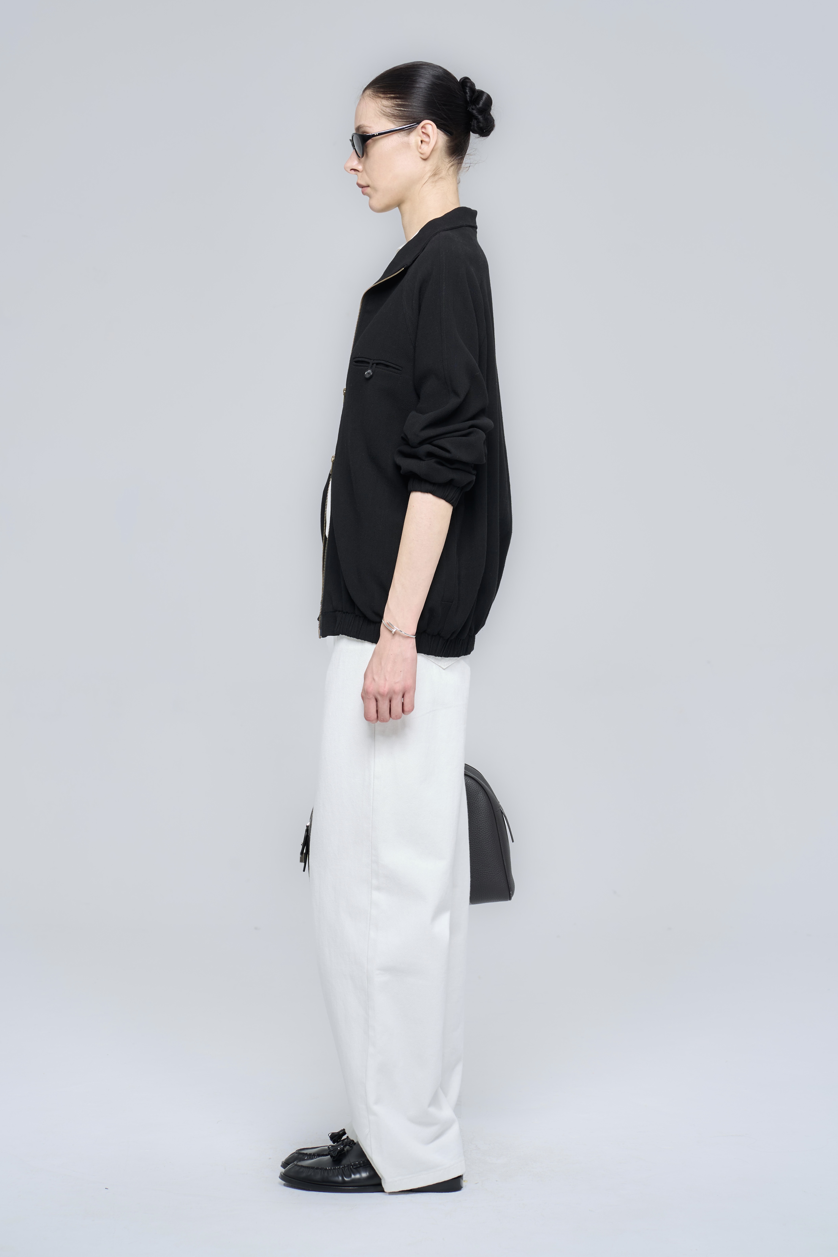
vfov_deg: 23.9
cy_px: 628
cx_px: 419
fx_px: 2968
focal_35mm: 85
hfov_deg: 16.1
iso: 200
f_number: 8
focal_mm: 85
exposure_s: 1/125
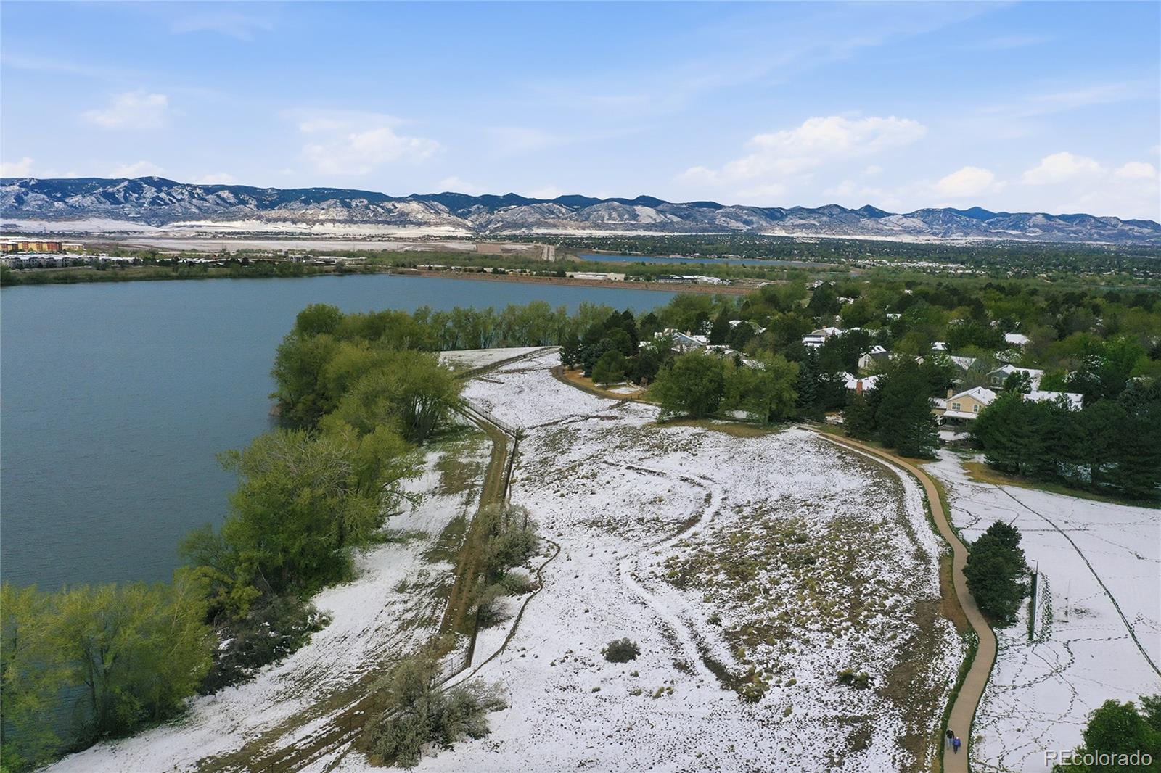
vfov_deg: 46.4
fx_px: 903
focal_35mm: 28
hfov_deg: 65.5
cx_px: 580
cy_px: 386
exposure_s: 1/1250
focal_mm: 10.3
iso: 100
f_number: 7.1
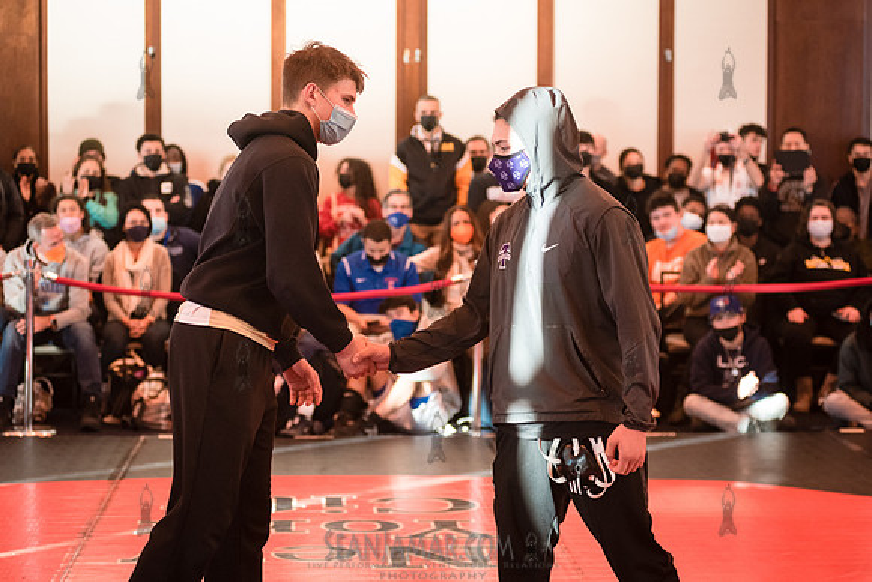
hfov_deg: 23.6
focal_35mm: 86
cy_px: 291
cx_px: 436
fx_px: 2084
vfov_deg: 15.9
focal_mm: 80
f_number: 3.5
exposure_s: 1/400
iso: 3200
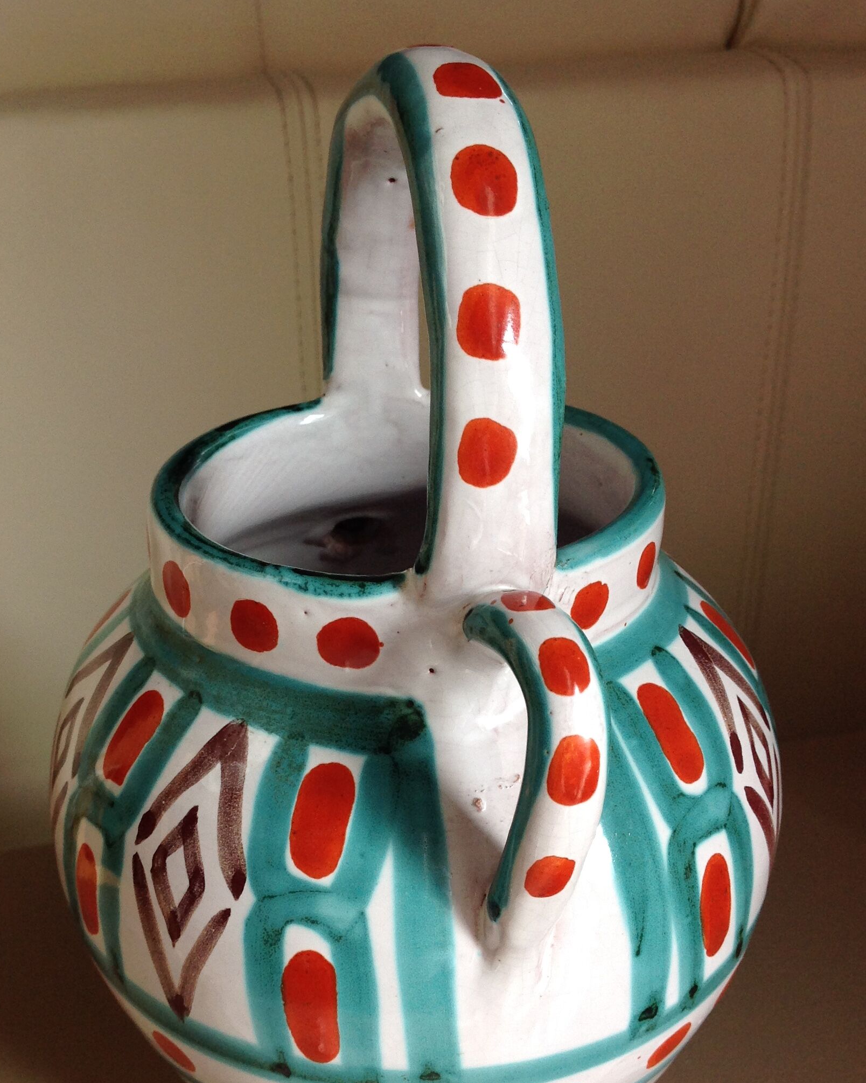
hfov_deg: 34.1
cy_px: 681
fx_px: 1410
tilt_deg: -32.1
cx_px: 388
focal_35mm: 44
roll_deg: +2.2
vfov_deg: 41.7
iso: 64
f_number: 2.4
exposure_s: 1/60
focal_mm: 4.28
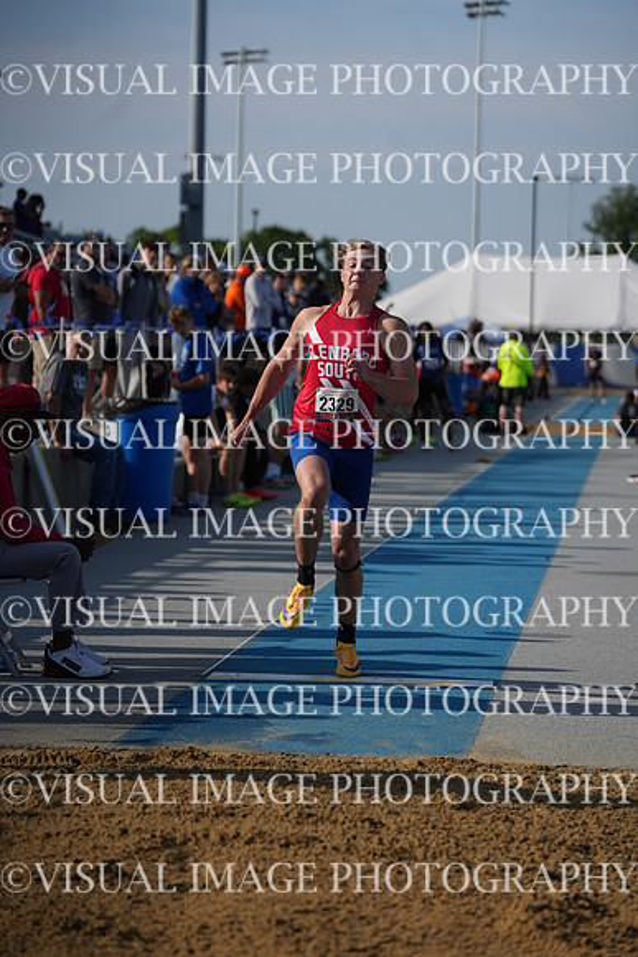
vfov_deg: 15.3
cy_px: 478
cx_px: 319
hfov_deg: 10.2
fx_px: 3560
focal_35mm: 134
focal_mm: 134
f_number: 4
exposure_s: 1/6400
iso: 400
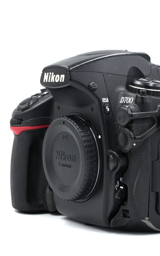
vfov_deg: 24.4
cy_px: 127
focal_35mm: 85
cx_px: 88
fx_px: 594
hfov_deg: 15.3
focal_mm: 55
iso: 800
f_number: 14
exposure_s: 1/125
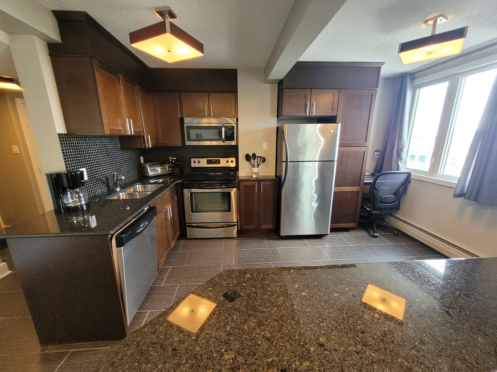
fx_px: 187
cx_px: 248
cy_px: 186
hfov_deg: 106.2
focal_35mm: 13
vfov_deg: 89.9
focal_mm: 1.74
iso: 400
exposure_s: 1/60
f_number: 2.2
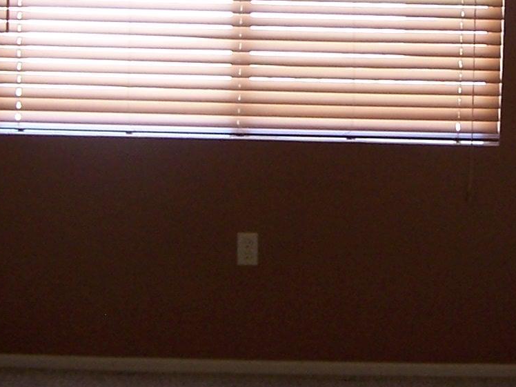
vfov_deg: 12.6
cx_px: 423
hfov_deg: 16.7
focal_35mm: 117
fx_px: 1744
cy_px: 88
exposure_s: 1/30
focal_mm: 6.3
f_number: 2.8
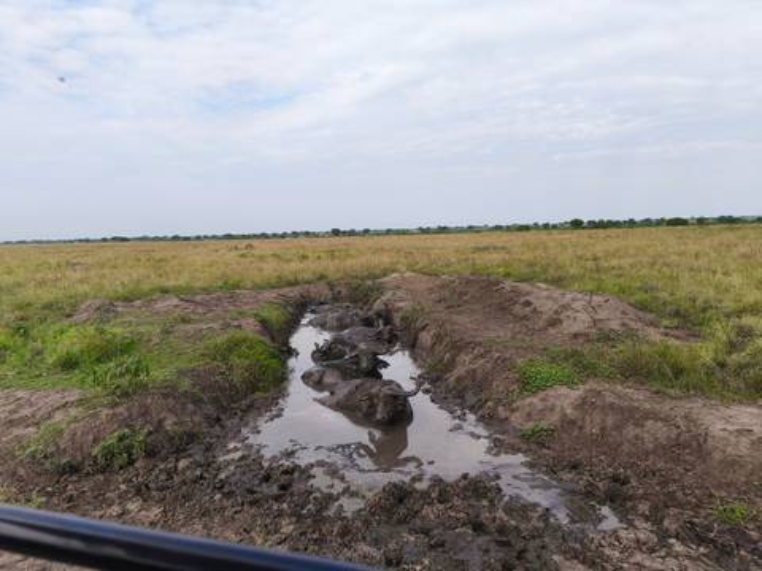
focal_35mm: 23
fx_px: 506
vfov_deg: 58.9
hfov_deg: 73.9
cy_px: 286
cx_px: 381
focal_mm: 5.35
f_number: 1.7
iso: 80
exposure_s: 1/1339
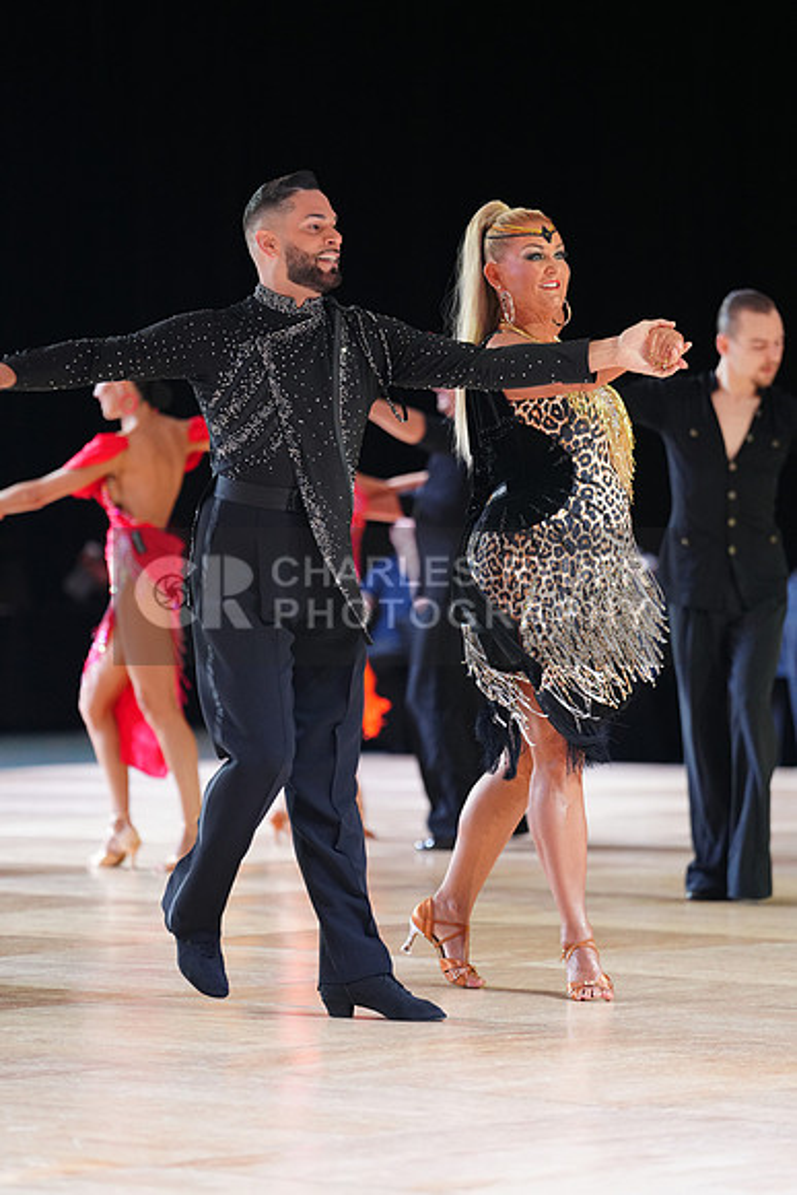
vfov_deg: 13.1
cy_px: 598
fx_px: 5210
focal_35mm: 157
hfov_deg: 8.7
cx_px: 398
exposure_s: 1/400
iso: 2000
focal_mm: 157
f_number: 2.8
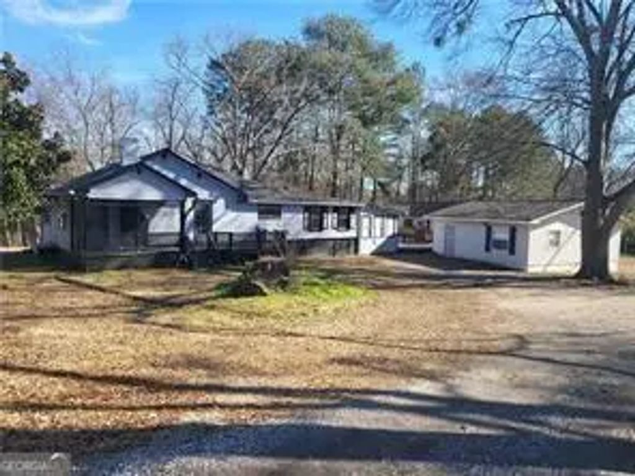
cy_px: 238
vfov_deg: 56.8
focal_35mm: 24
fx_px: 440
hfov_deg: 71.6
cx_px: 318
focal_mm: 5
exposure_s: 1/922
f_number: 1.8
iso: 40
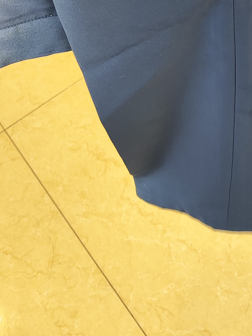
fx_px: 630
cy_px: -72
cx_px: 202
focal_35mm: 65
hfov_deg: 22.3
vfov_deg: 26.4
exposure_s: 1/50
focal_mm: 4.68
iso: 185
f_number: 1.8
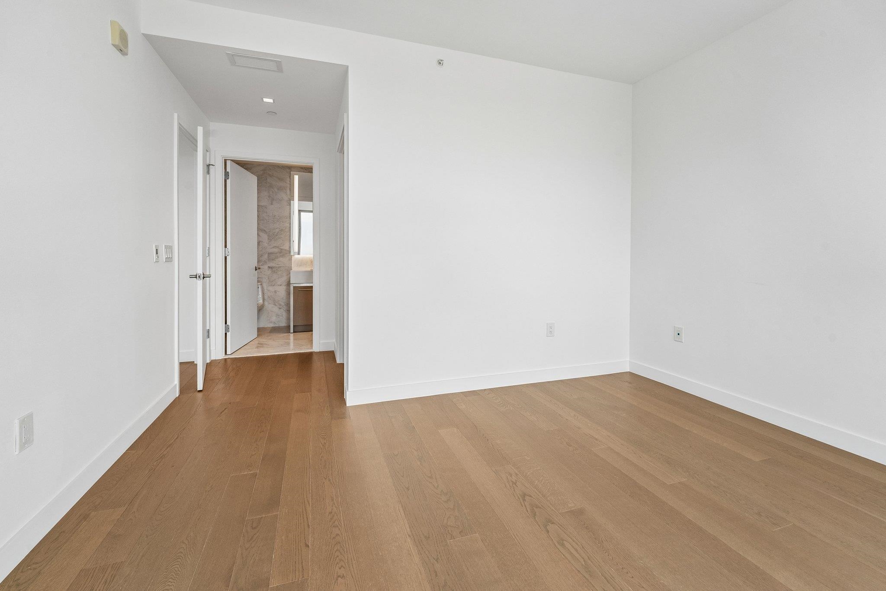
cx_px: 443
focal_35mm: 14
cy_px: 296
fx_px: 345
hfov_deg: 104.3
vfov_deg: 81.2
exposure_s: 1/500
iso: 500
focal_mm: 14
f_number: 7.1
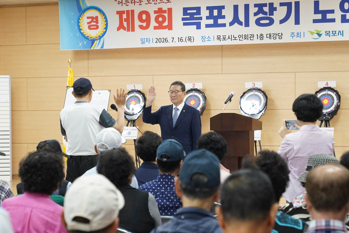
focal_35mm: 107
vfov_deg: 12.8
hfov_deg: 19.1
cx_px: 129
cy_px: 154
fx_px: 1037
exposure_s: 1/160
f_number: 4
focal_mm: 70
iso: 2000
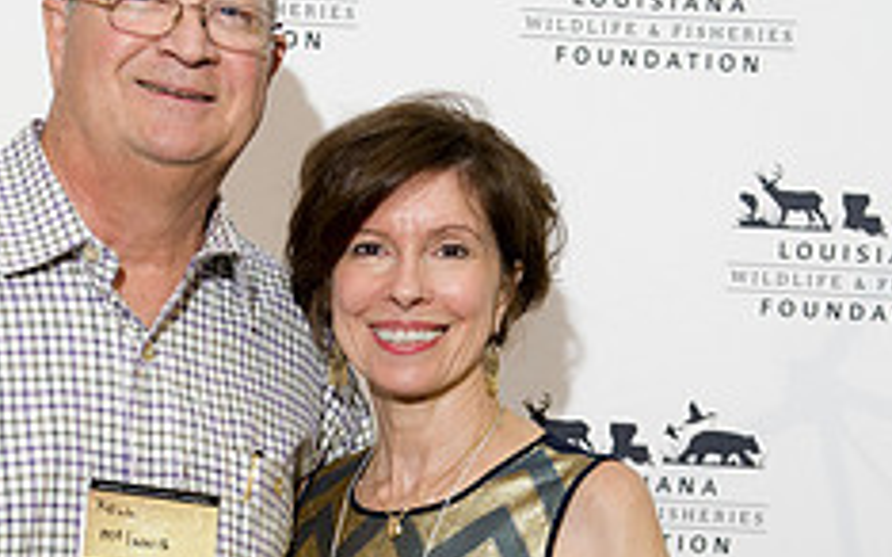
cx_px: 503
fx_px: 2697
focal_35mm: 111
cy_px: 542
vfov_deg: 11.7
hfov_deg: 18.8
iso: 800
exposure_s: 1/125
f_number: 3.5
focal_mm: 44
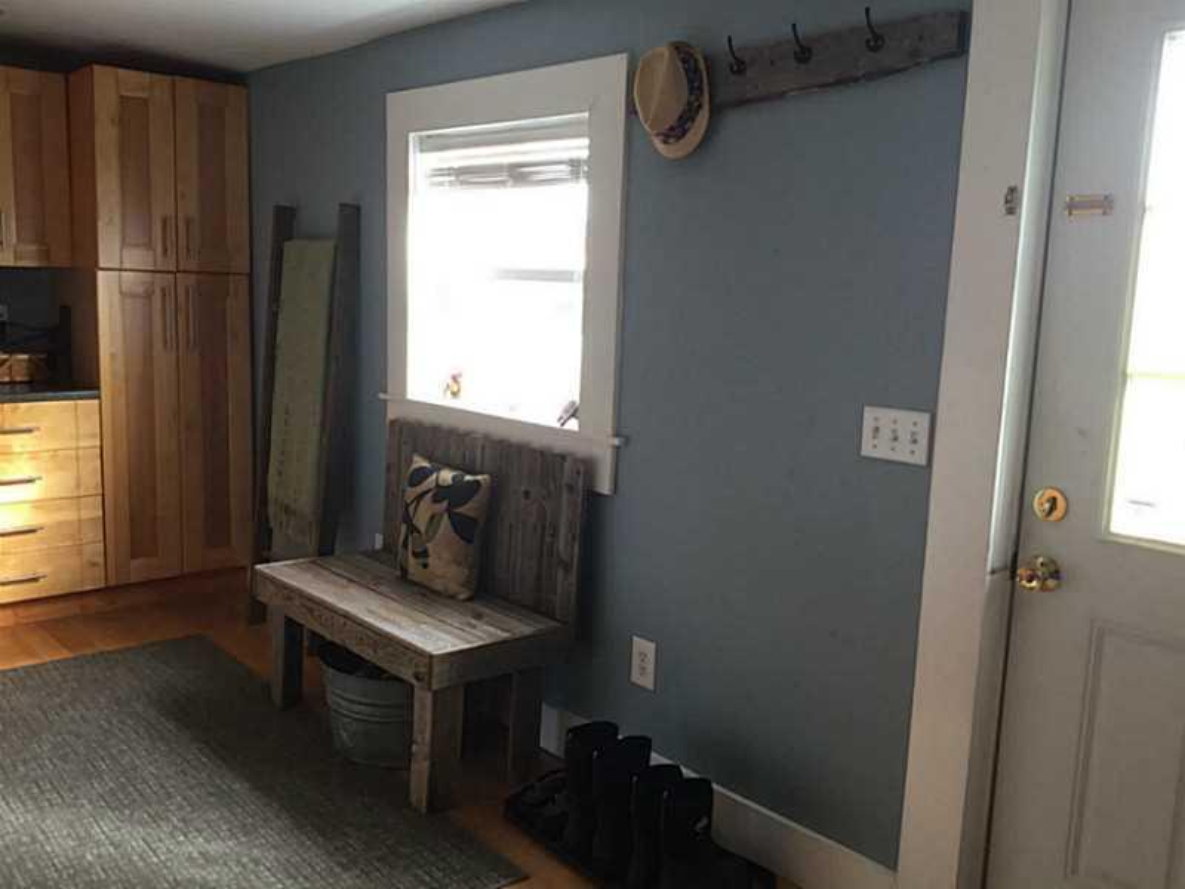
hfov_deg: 58.4
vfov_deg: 45.4
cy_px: 444
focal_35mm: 31
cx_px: 592
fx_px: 1061
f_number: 2.4
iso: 50
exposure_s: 1/30
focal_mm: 3.3
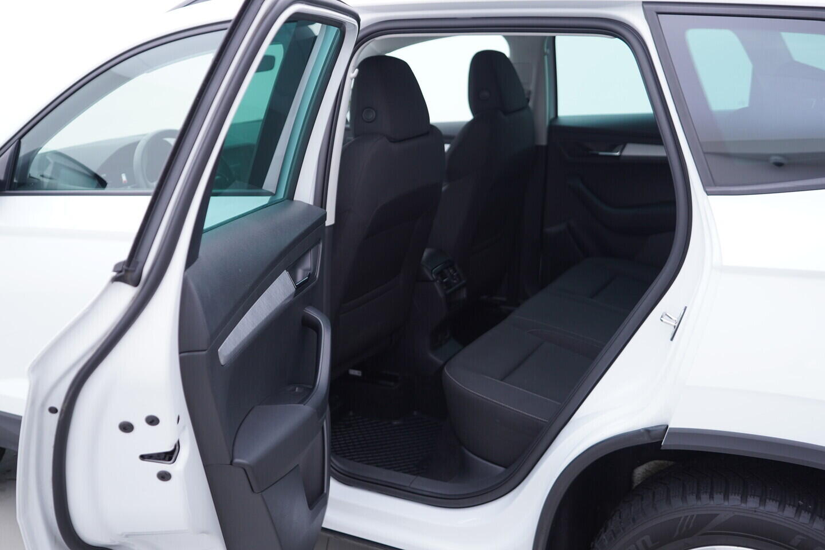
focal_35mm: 36
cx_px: 412
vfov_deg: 36.9
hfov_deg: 53.1
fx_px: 825
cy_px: 275
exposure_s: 1/40
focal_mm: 24
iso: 125
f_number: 3.2
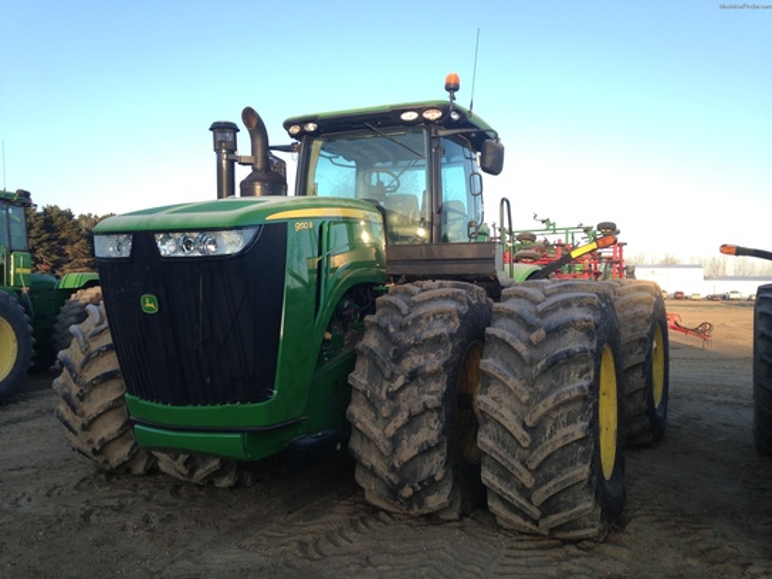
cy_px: 290
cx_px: 386
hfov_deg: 55.4
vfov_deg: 42.9
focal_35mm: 33
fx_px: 736
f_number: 2.4
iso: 50
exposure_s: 1/303
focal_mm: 4.13
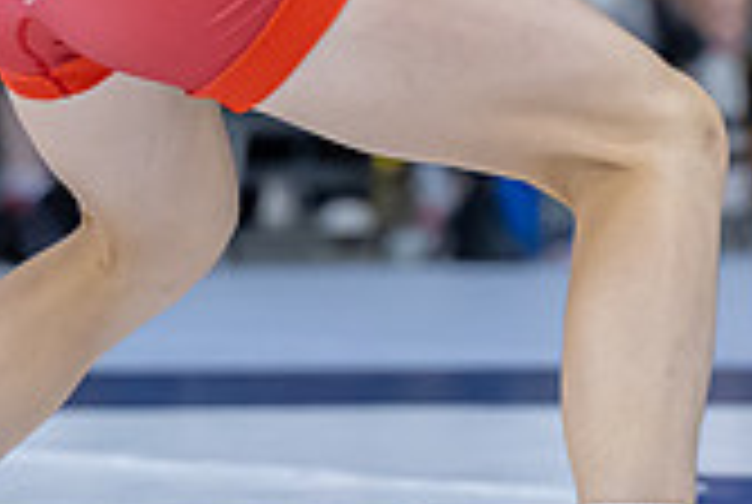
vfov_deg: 3.1
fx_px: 9312
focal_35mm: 445
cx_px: 794
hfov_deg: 4.6
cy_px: -251
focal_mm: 110
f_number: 2.8
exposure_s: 1/800
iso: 2800
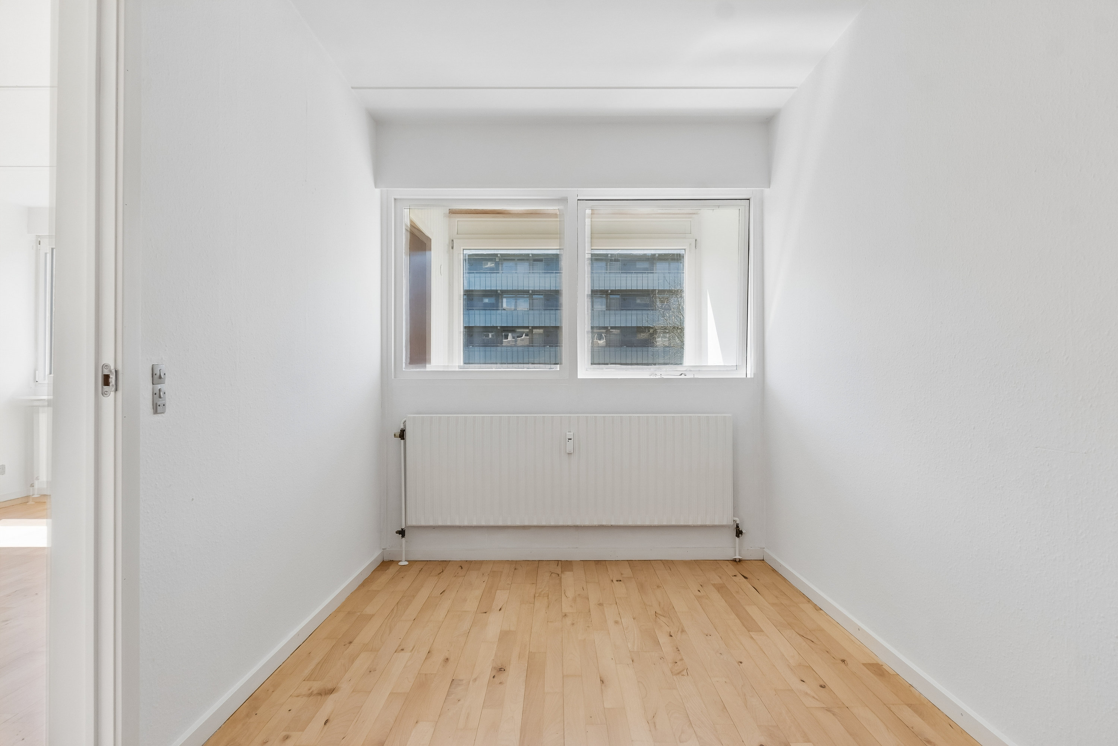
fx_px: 652
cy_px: 373
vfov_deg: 59.5
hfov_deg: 81.2
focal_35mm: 21
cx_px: 559
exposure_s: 1/8
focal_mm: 14
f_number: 8
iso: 200
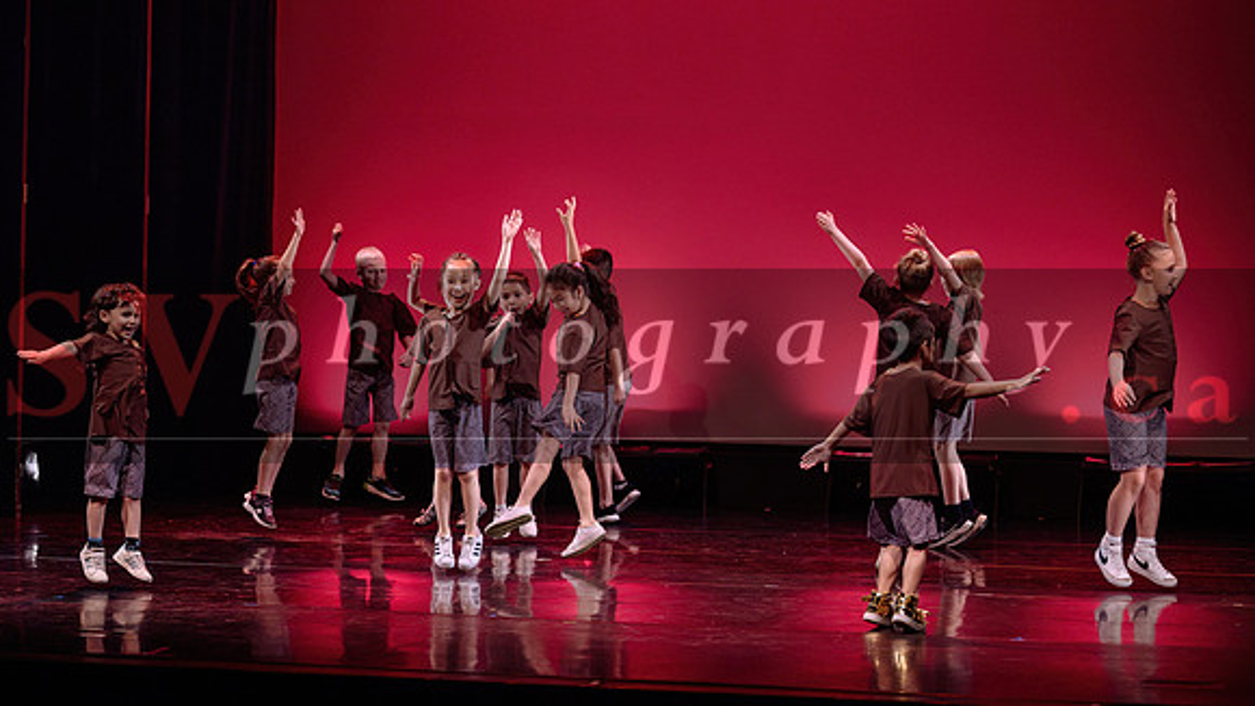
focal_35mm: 96
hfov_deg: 22.3
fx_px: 3183
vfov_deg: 12.6
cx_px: 596
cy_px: 278
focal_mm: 86
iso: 1600
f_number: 2.8
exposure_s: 1/320
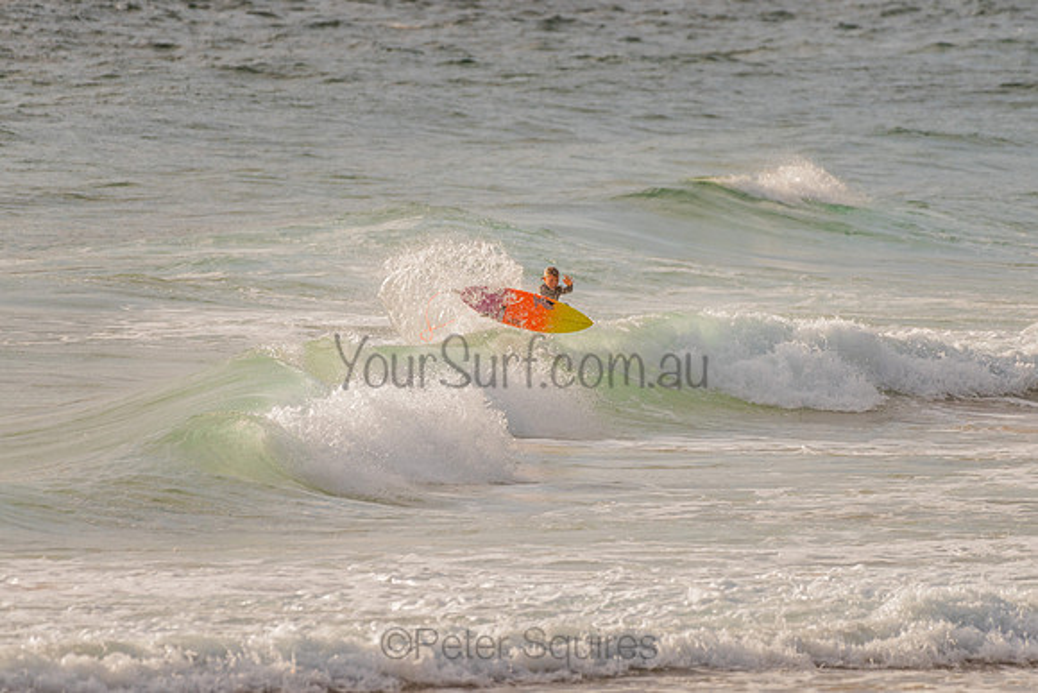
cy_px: 336
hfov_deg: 3.4
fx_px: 17675
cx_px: 506
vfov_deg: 2.2
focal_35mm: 613
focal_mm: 500
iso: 180
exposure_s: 1/2000
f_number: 5.6
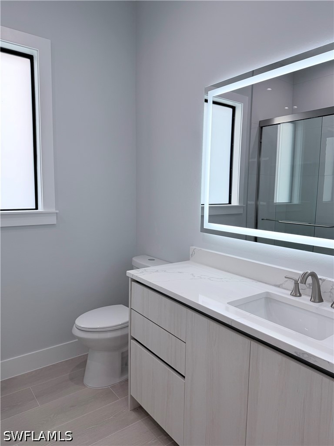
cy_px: 223
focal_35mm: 24
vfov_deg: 71.6
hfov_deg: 56.8
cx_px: 167
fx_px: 309
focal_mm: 6.76
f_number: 1.78
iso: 100
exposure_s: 1/189
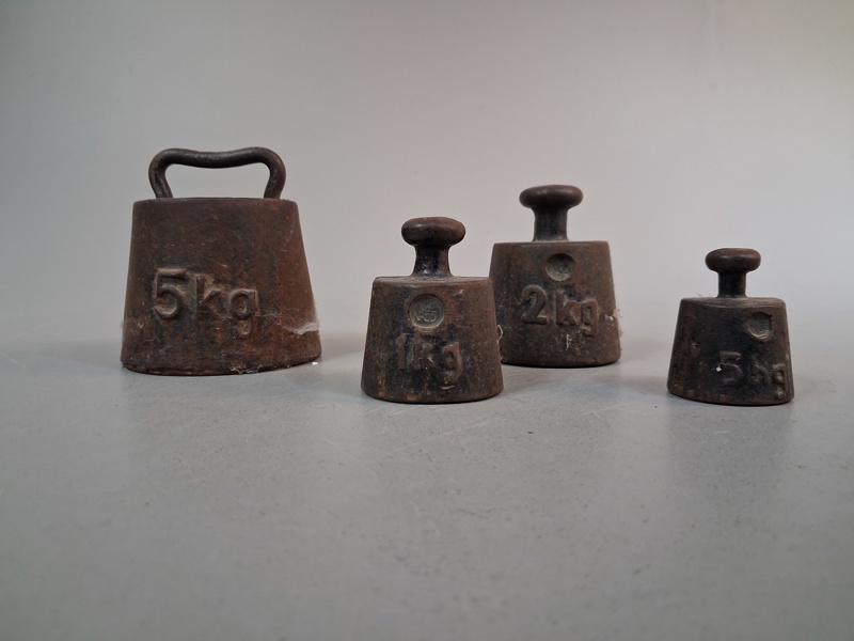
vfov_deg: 51.4
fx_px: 666
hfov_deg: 65.3
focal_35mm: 27
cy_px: 320
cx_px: 427
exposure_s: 1/50
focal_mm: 4
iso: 320
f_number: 1.8
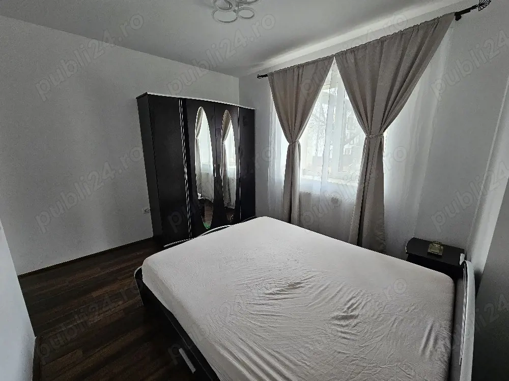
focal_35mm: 13
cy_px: 190
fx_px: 191
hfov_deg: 106.2
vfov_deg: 89.9
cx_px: 254
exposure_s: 1/50.3
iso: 100
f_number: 2.2
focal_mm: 2.2
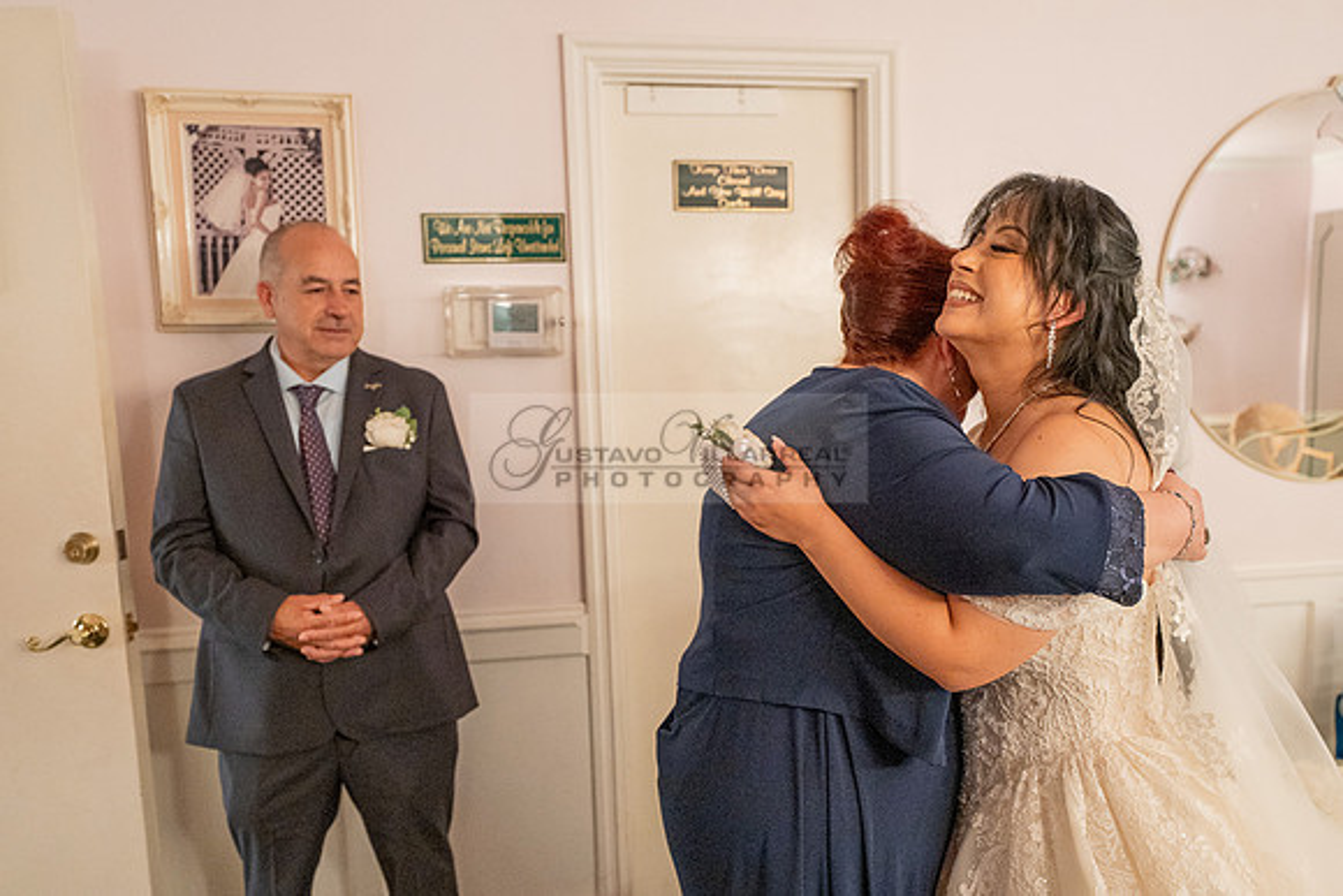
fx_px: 1116
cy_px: 499
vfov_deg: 43.7
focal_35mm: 30
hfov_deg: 61.9
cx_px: 754
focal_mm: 24
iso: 1600
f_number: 2.8
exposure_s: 1/160
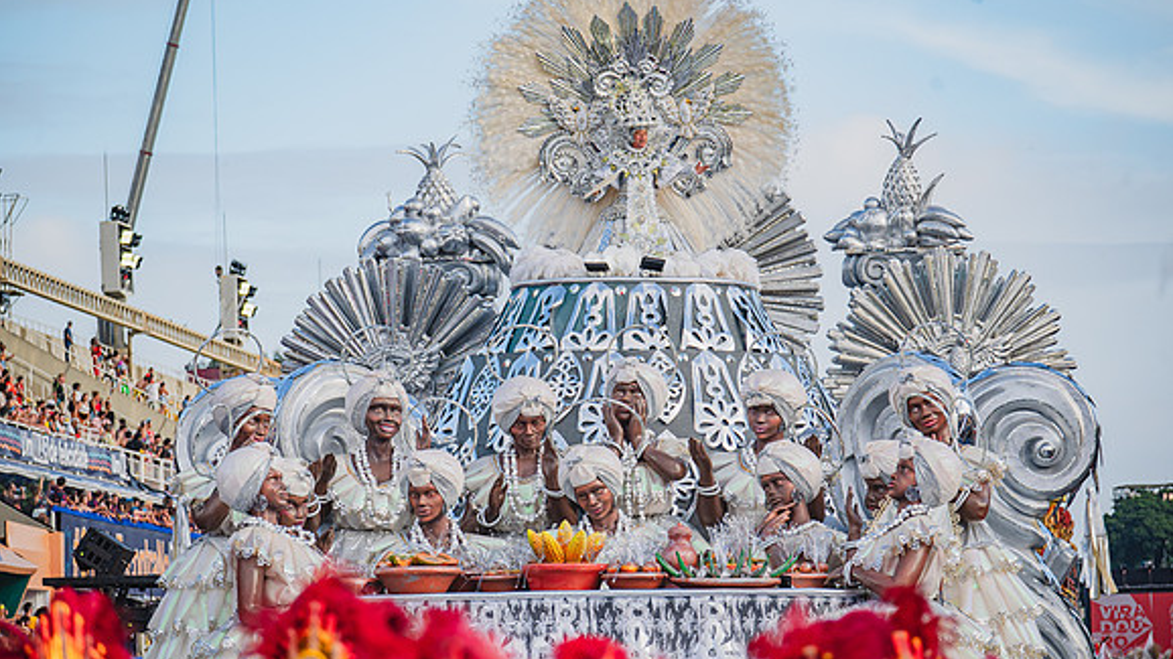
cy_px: 331
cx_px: 586
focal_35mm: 184
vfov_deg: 6.6
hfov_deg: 11.7
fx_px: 5722
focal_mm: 175
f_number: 5.6
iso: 400
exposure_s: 1/1600
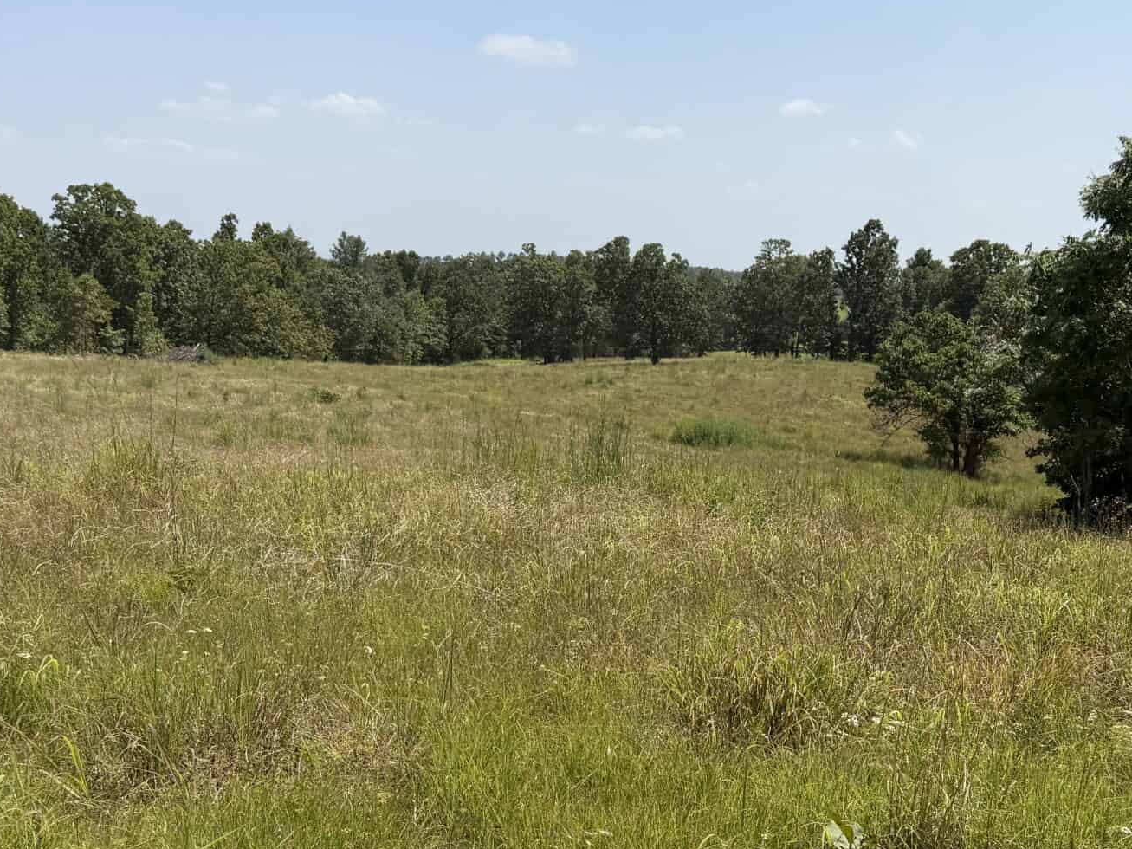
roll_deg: -2.9
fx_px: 1537
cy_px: 519
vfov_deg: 30.8
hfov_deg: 40.4
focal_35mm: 47
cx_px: 612
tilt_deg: -9.3
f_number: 1.78
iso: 80
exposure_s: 1/5319
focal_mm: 6.76
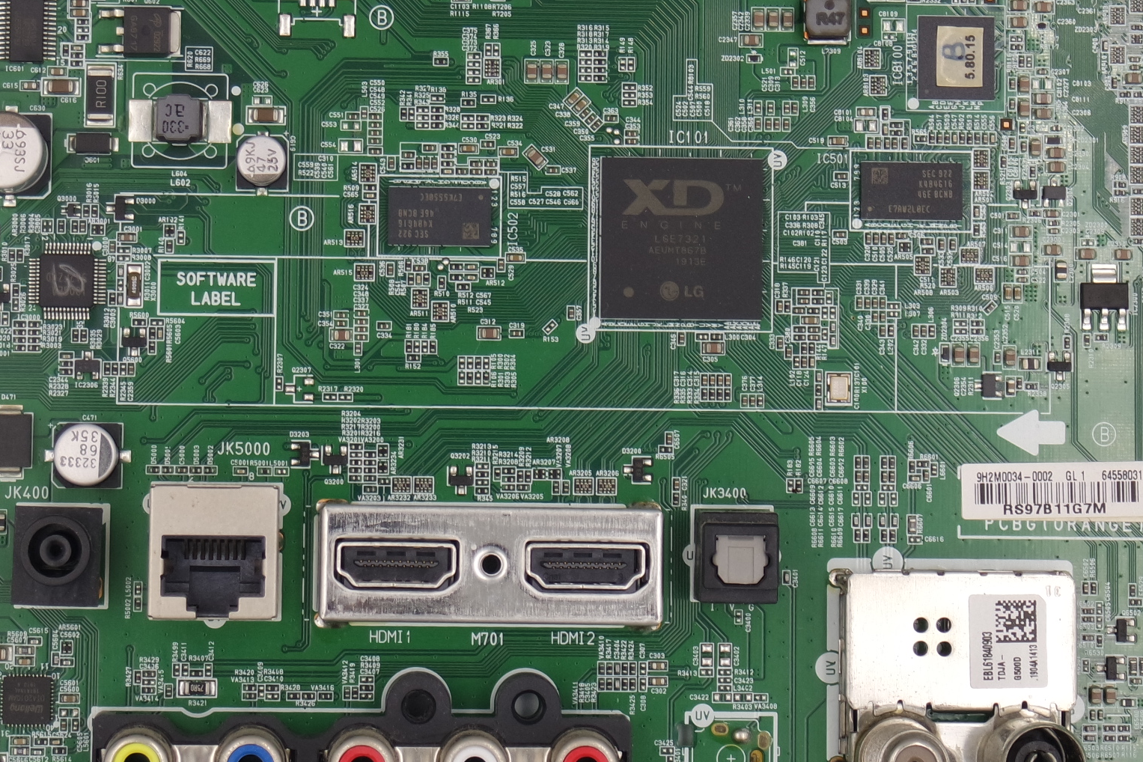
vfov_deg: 11.9
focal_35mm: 115
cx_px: 570
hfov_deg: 17.8
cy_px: 222
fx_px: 3651
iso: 200
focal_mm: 22
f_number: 5
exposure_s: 1/125
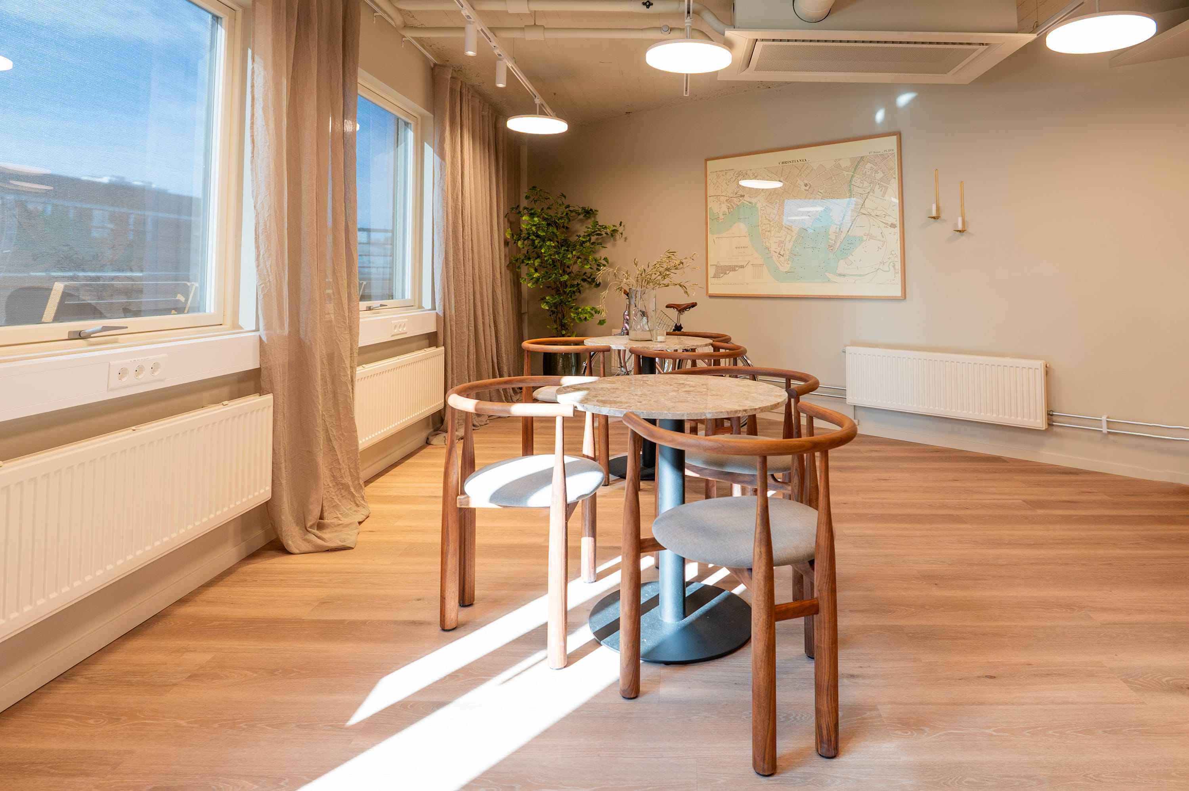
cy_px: 396
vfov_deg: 73.7
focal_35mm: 16
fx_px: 528
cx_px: 594
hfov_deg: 96.8
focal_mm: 16
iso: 125
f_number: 4.5
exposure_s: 1/80
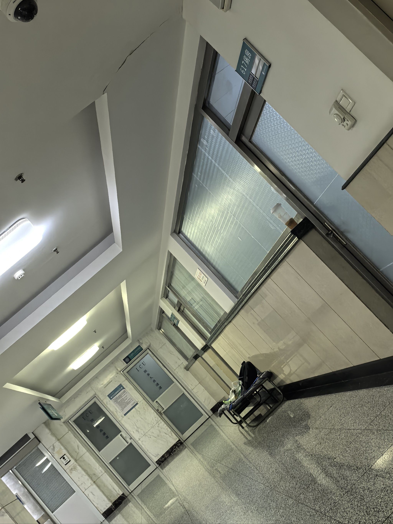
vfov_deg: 43.9
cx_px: 196
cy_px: 262
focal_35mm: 43
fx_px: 651
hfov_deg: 33.6
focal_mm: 5.75
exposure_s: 1/33.3
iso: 320
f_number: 2
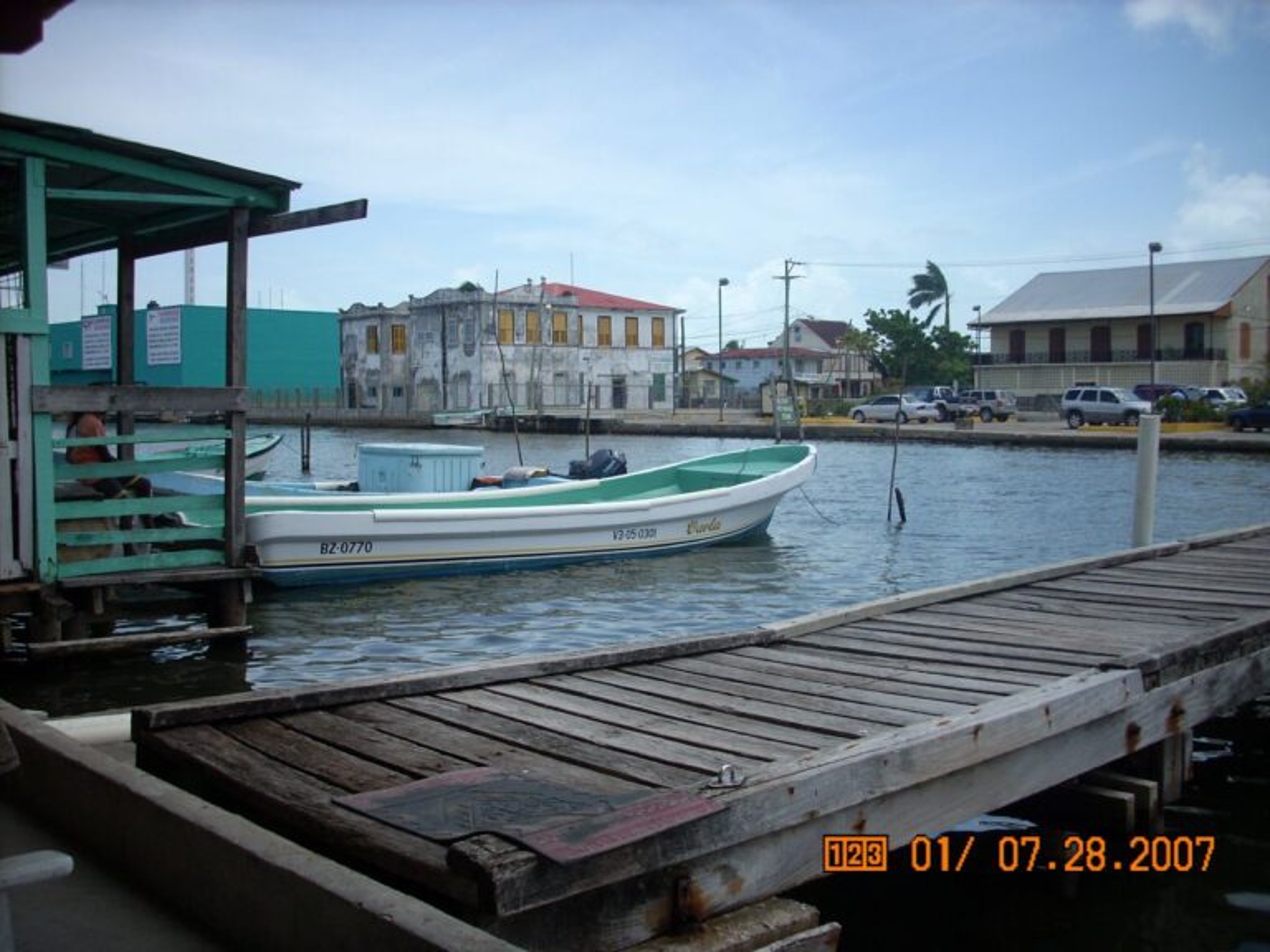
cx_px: 635
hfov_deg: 50.1
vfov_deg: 38.7
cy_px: 476
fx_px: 1357
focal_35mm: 37
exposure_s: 1/273
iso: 64
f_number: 5.6
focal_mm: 6.2
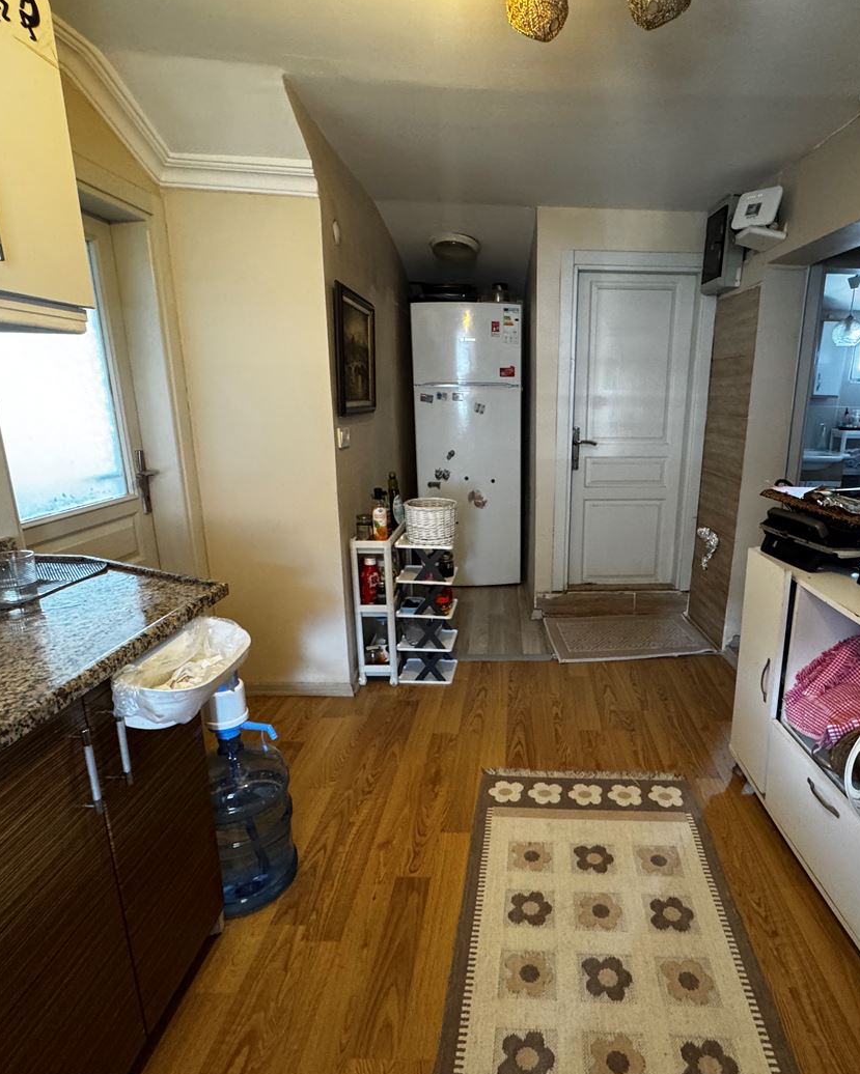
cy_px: 555
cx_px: 525
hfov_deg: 70.0
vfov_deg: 83.3
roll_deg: -0.7
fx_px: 604
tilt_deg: -15.6
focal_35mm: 19
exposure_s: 1/50
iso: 500
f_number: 2.2
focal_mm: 2.22
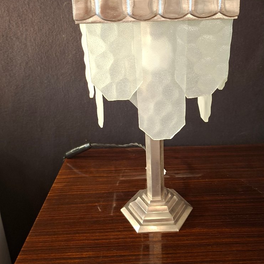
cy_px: 107
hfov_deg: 49.4
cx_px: 160
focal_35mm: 33
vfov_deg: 49.5
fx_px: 285
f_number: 1.8
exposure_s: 1/50
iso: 200
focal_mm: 5.54
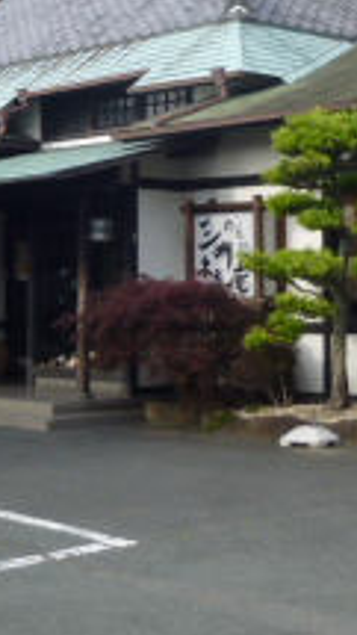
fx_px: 1363
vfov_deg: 25.9
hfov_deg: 14.9
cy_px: 162
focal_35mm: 81
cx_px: 127
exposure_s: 1/640
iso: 100
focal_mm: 4.5
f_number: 3.1
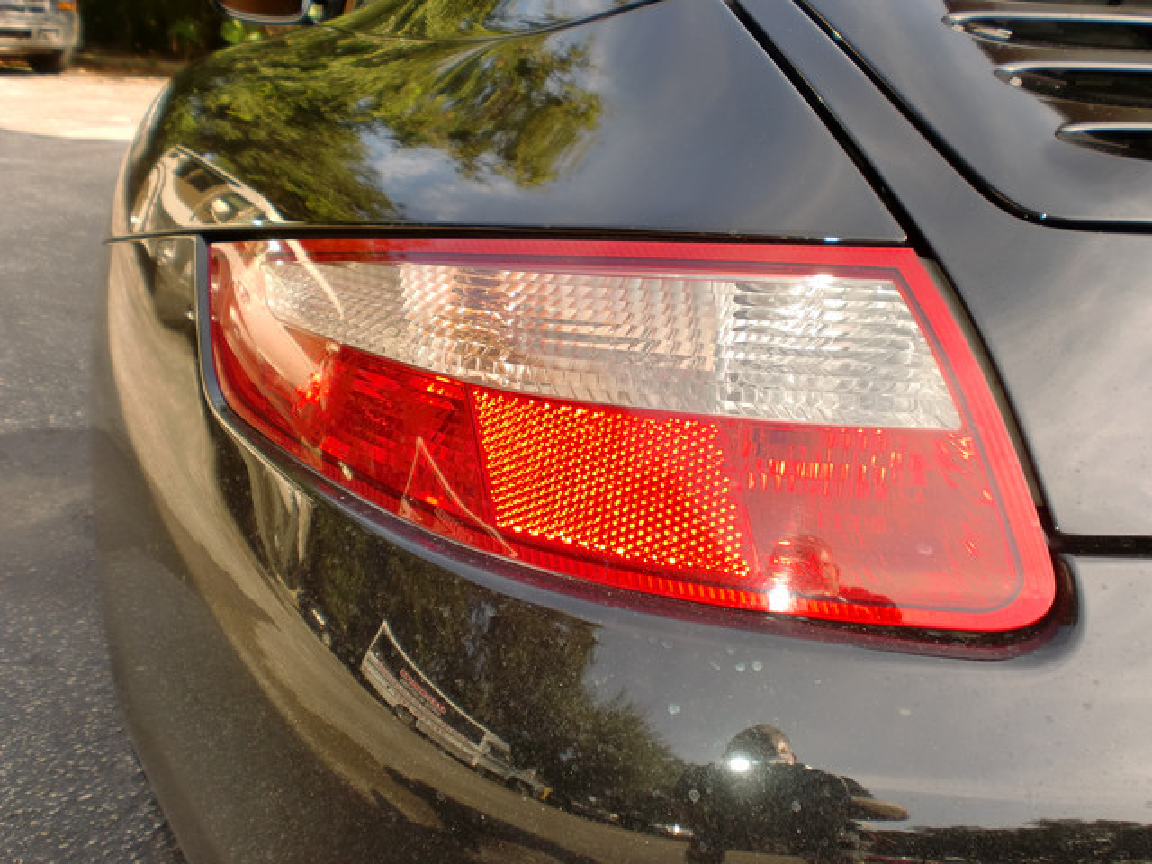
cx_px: 576
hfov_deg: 52.6
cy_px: 432
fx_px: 1165
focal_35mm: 35
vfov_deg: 40.7
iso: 64
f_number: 3.1
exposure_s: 1/125
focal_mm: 6.3
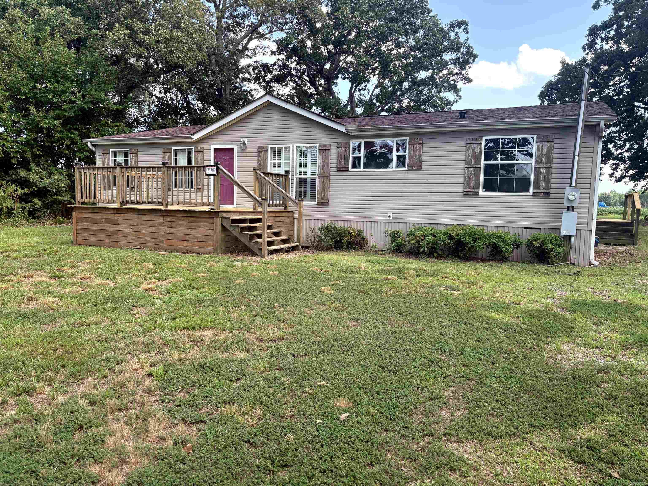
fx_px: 487
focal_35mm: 26
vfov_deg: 53.1
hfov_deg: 67.3
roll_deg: -0.6
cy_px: 243
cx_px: 324
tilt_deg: -5.2
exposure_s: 1/367
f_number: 1.6
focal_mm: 5.96
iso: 64
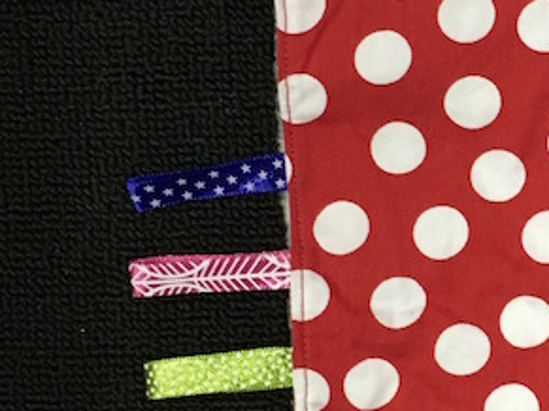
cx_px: 634
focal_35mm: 102
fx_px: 1617
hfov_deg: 18.4
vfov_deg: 14.5
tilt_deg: -84.1
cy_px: 175
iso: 200
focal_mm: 4.15
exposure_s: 1/33
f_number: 2.2
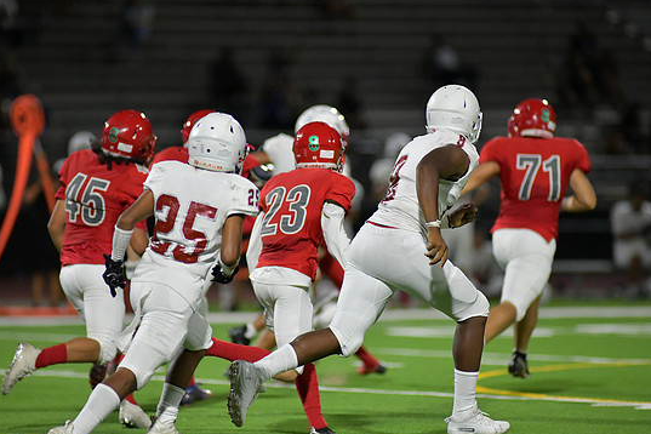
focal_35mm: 324
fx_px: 5859
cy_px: 231
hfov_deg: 6.4
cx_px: 309
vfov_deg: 4.2
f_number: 3.2
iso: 3600
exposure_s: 1/1250
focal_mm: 300
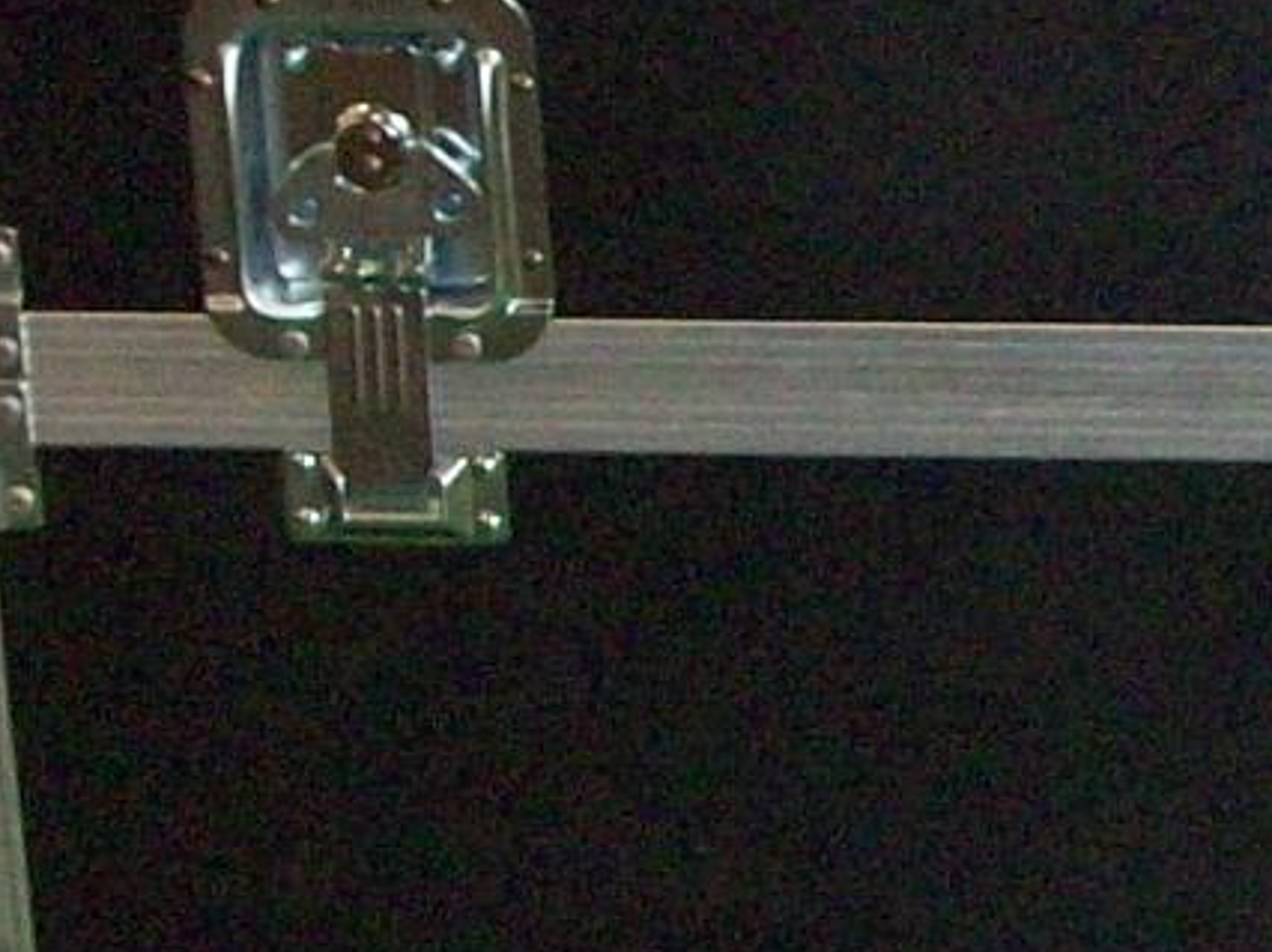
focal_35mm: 202
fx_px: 7419
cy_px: 322
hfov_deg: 9.2
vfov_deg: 7.3
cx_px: 2502
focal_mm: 7.1
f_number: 3.2
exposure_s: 1/32.6
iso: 200
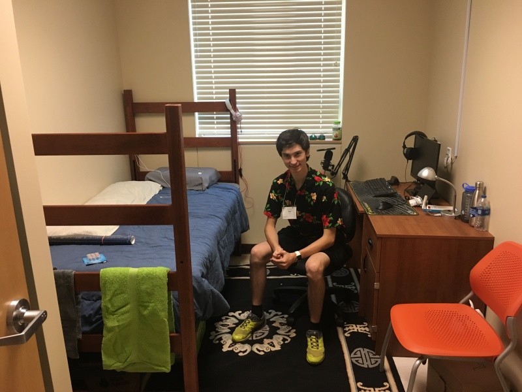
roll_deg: +1.6
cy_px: 196
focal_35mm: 29
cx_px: 261
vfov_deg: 48.2
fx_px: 437
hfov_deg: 61.7
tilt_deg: -15.7
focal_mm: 4.15
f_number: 2.2
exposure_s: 1/30
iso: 125
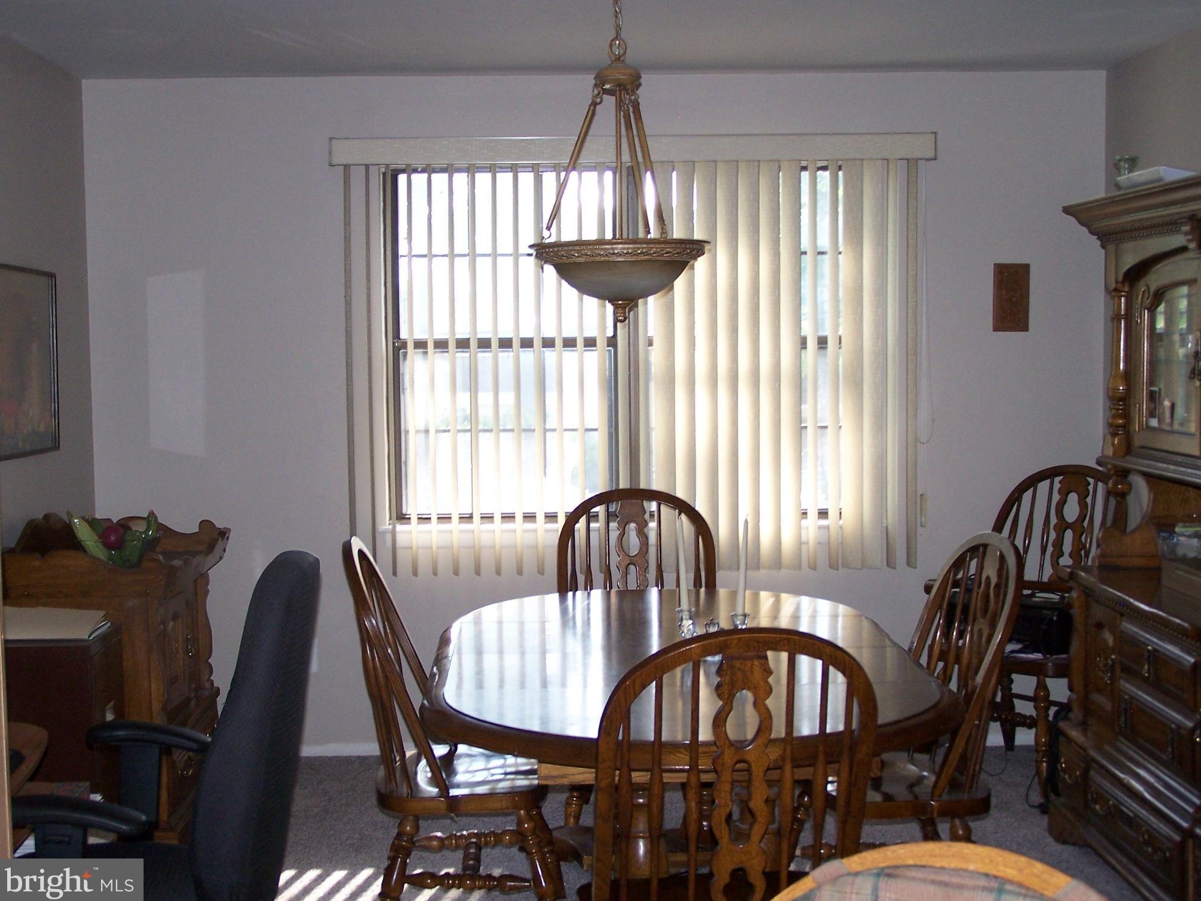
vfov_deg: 28.0
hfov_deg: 36.8
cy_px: 448
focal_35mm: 52
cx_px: 606
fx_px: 1804
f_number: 3
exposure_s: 1/60
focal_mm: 8.5
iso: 140
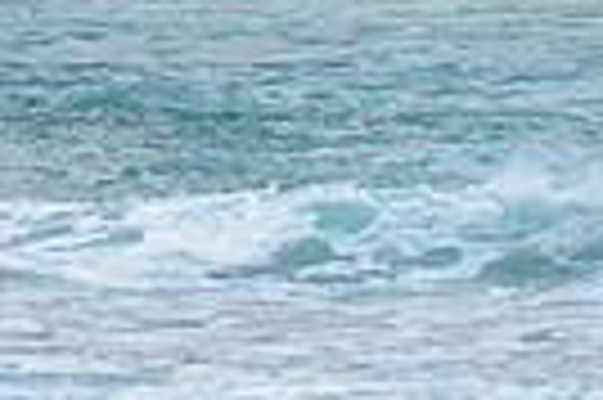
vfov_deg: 0.5
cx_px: -602
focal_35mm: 2652
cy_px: -228
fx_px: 44367
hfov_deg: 0.8
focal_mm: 500
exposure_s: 1/2000
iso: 800
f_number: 5.6
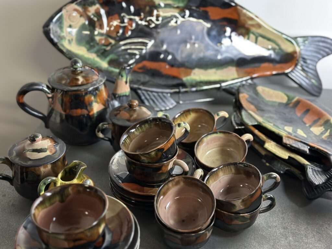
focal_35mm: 48
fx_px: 460
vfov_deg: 30.3
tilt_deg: -29.8
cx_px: 166
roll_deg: -0.6
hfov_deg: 39.7
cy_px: 124
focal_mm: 6.86
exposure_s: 1/33
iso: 250
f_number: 1.78
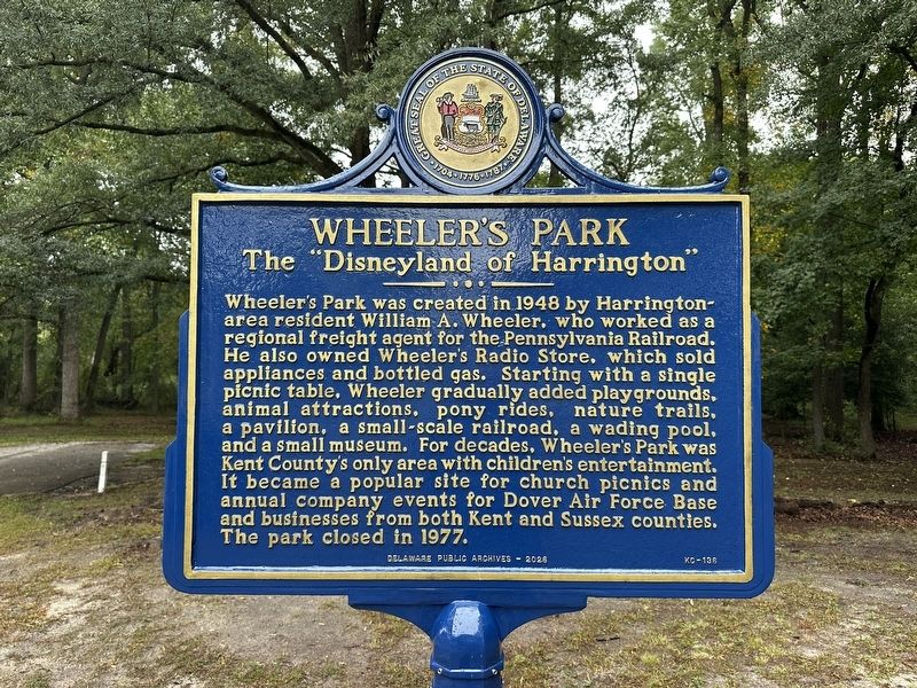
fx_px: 636
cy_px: 344
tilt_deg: +2.4
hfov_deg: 71.6
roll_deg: -0.2
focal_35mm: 24
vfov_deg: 56.8
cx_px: 458
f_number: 1.78
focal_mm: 6.86
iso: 125
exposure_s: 1/121
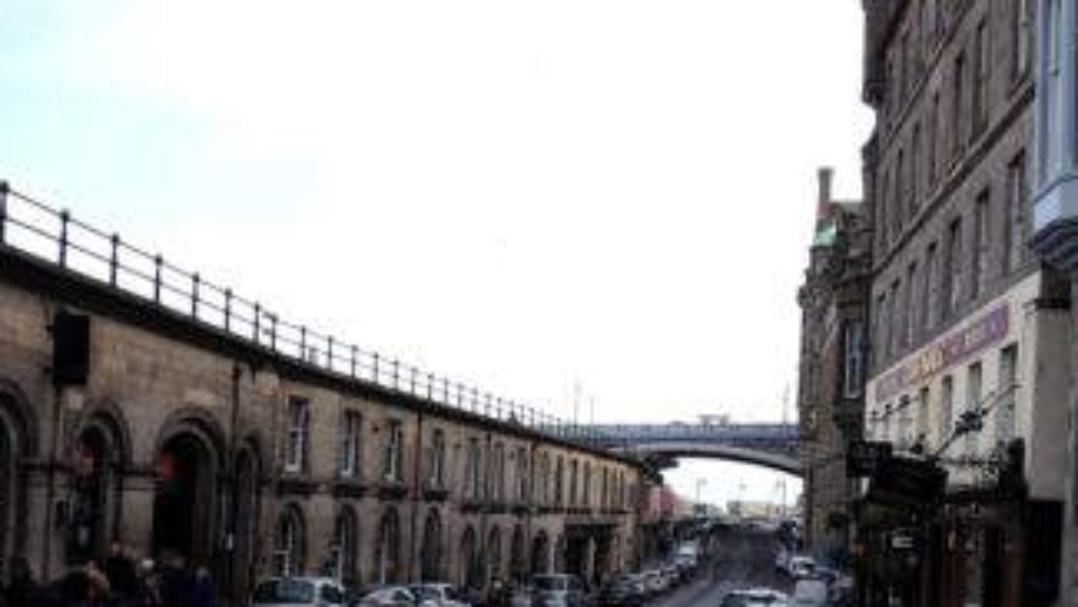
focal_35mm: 47
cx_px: 561
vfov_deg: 25.1
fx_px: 1344
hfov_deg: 43.7
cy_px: 471
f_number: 2.4
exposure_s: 1/460
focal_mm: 4.28
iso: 50
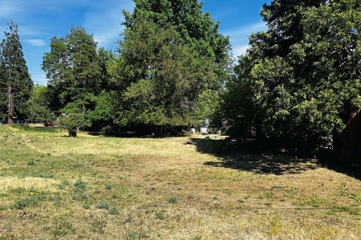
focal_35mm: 25
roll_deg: +1.2
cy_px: 124
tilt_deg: -3.5
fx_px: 251
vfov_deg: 51.3
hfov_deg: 71.5
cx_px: 181
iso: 80
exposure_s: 1/3472
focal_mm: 6.86
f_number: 1.78
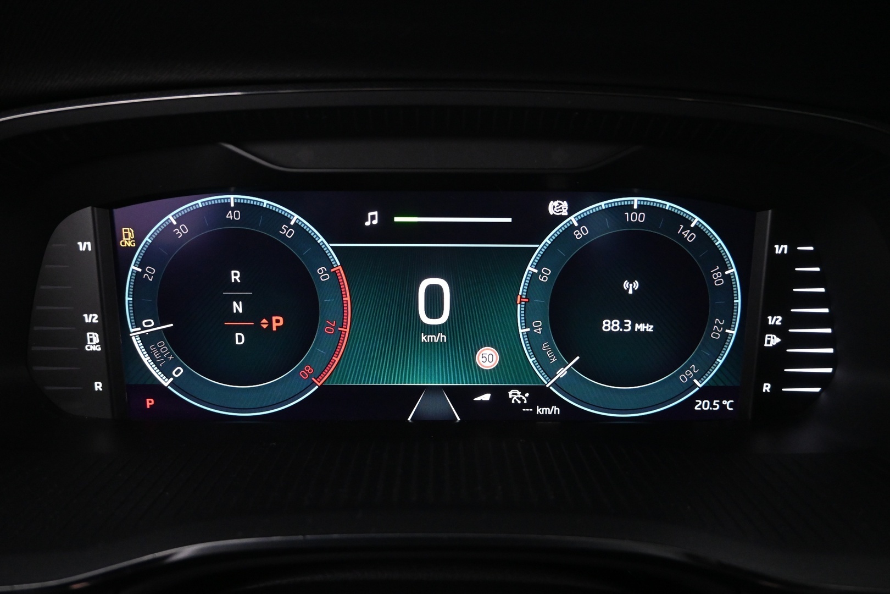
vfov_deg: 53.1
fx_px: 593
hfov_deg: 73.7
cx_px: 445
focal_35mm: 24
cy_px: 297
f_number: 3.5
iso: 3200
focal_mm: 16
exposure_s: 1/25
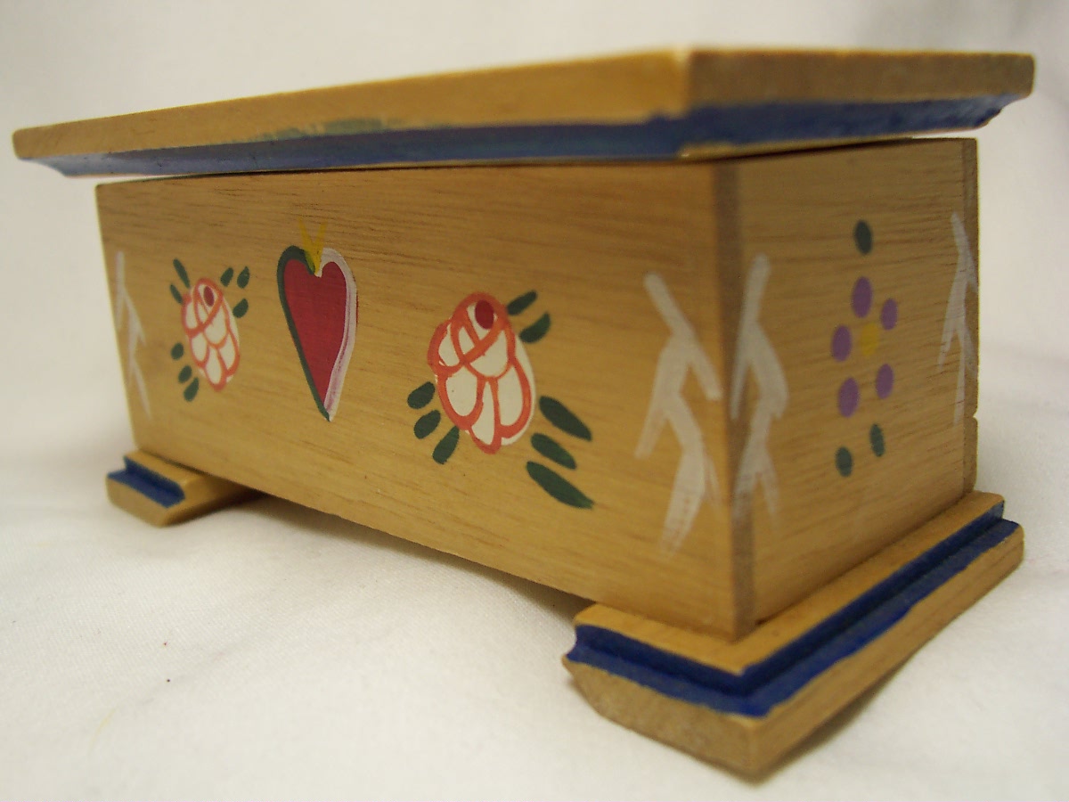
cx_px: 534
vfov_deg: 38.7
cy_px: 401
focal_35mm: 37
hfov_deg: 50.1
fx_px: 1143
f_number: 2.8
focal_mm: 5.6
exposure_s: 1/90
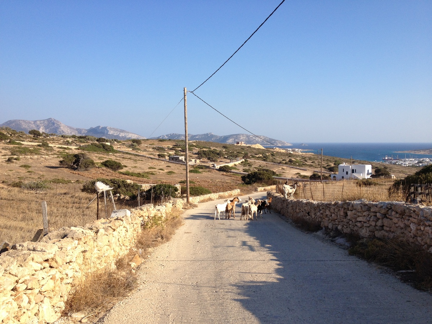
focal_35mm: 35
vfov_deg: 40.7
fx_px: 437
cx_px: 216
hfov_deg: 52.6
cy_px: 162
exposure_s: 1/1381
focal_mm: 4.28
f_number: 2.4
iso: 50
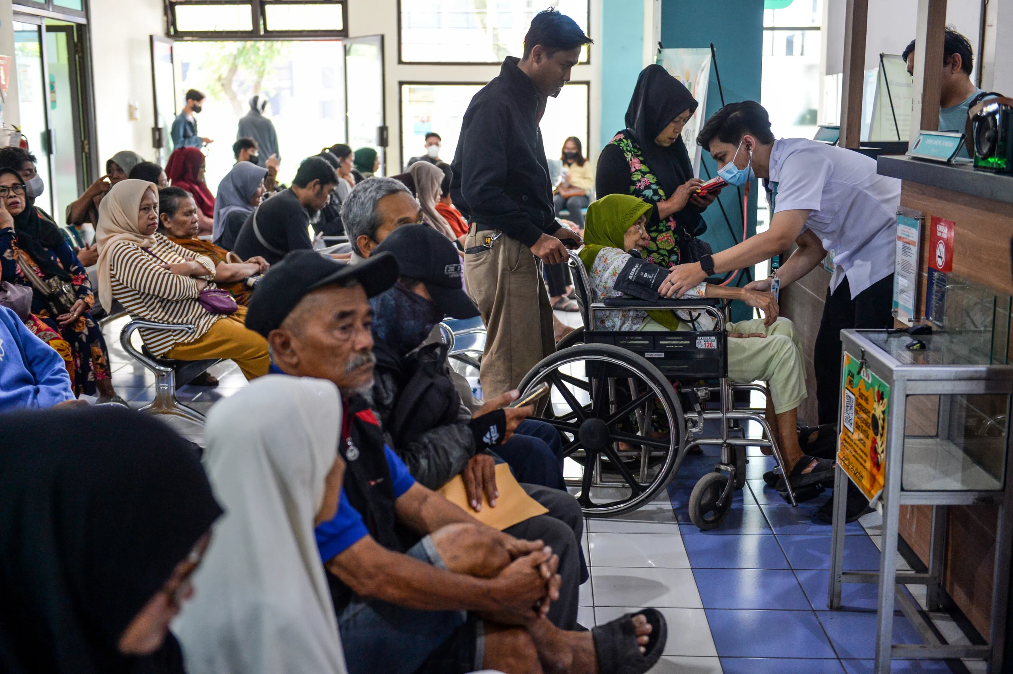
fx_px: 1237
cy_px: 337
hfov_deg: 44.5
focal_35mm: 44
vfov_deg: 30.5
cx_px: 506
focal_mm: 44
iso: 1250
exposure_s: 1/125
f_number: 2.8
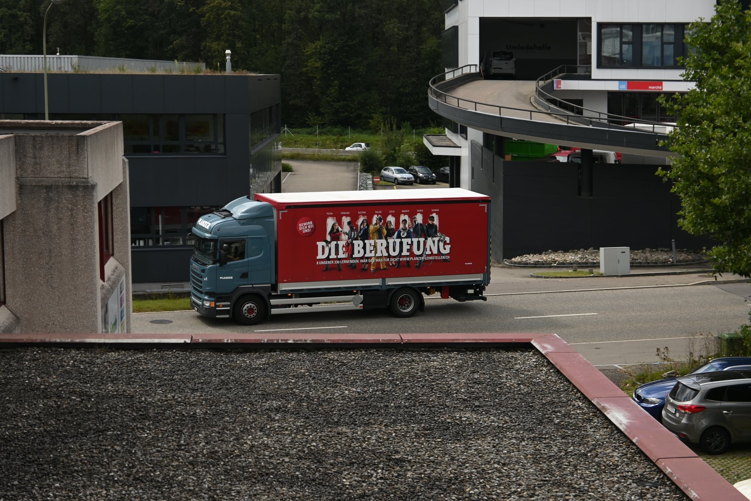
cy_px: 250
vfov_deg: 18.2
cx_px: 376
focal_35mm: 75
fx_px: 1564
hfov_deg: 27.0
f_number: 6.3
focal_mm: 50
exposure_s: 1/640
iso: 160
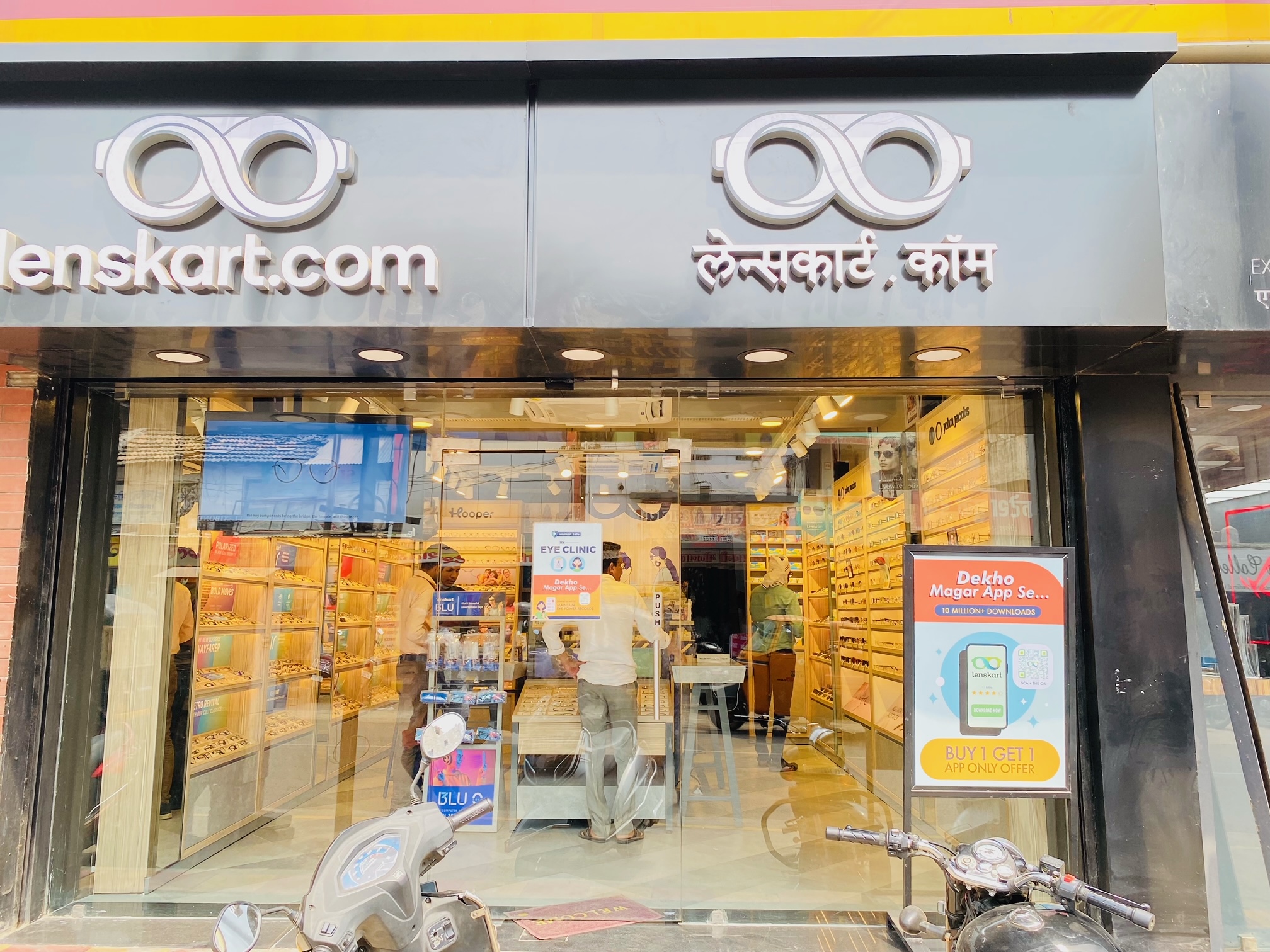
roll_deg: +0.3
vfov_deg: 53.1
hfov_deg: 67.3
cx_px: 635
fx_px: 954
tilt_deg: +7.0
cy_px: 476
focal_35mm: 26
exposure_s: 1/285
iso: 32
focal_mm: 4.25
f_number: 1.8
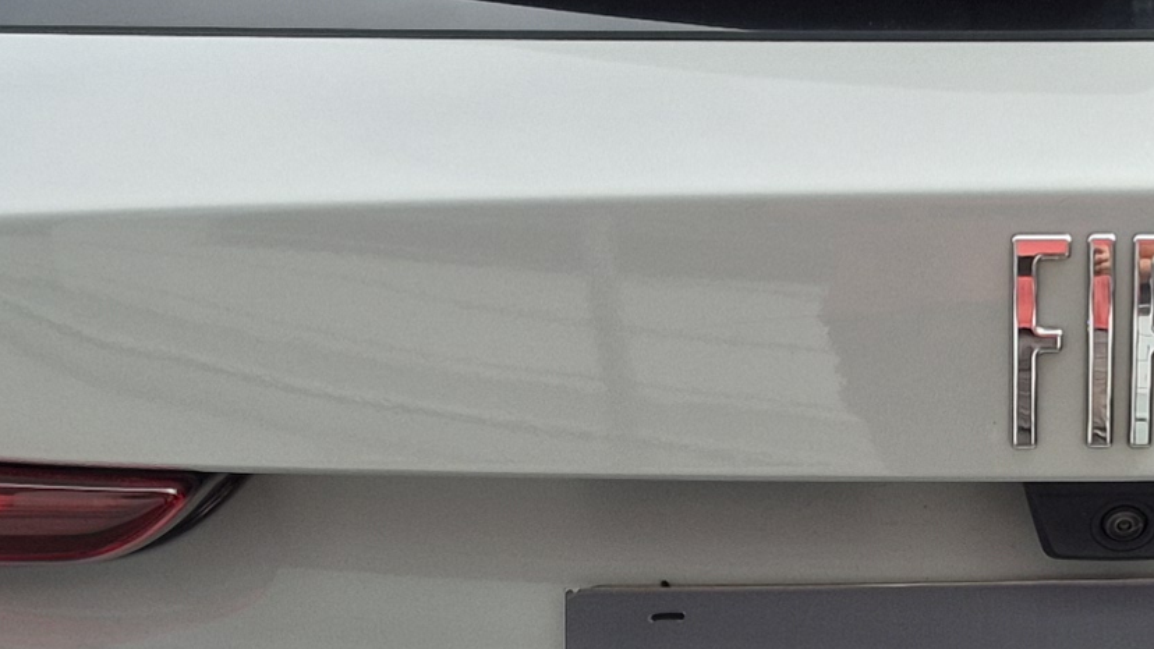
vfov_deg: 9.7
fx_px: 3703
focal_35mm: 121
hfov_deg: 17.5
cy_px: 1028
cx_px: 946
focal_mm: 5.4
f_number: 1.8
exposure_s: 1/1036
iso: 25
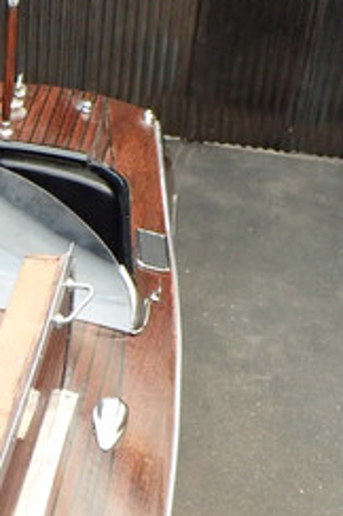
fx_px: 1175
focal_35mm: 82
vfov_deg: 23.9
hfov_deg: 15.5
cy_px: 493
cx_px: -142
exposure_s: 1/125
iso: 400
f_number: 3.2
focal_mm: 5.5
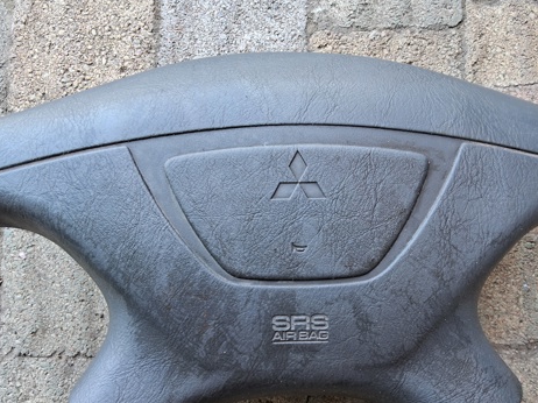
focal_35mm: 36
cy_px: 258
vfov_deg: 39.3
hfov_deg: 51.4
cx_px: 278
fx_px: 559
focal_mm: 3.98
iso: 100
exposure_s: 1/50
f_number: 1.8
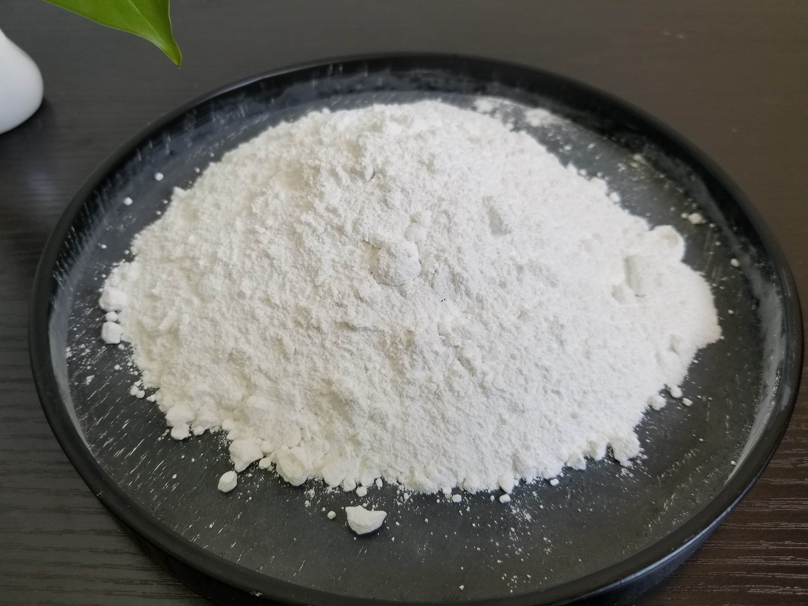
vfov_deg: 53.1
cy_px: 303
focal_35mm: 26
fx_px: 607
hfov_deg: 67.3
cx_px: 404
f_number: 1.7
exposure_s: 1/106
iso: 50
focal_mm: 4.25
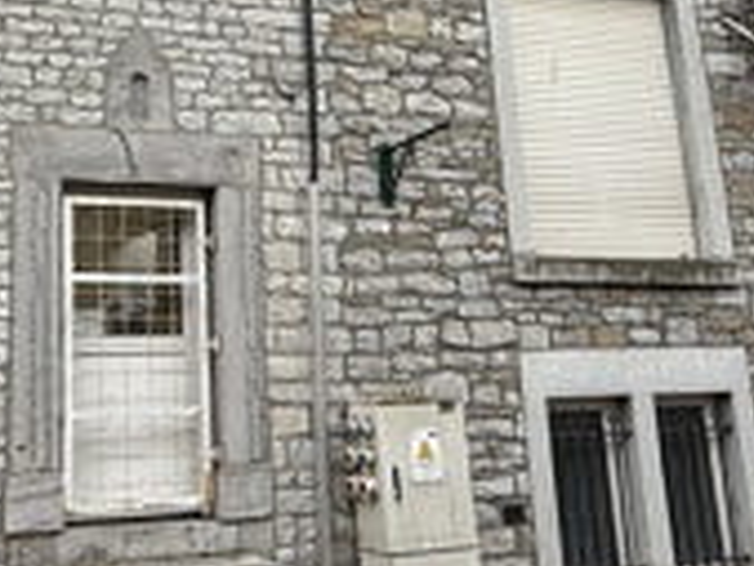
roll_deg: +0.7
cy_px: 49
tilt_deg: +16.0
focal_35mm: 53
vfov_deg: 26.6
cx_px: 143
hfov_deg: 34.9
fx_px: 1155
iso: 50
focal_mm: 2.22
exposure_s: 1/279
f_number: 2.2
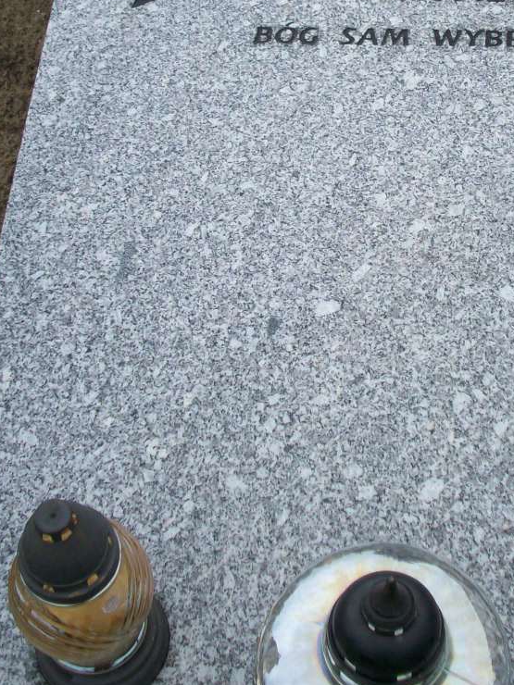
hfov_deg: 22.9
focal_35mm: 64
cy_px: 133
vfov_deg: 29.5
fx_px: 1267
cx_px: 317
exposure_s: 1/369
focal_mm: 6.2
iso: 80
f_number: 2.8
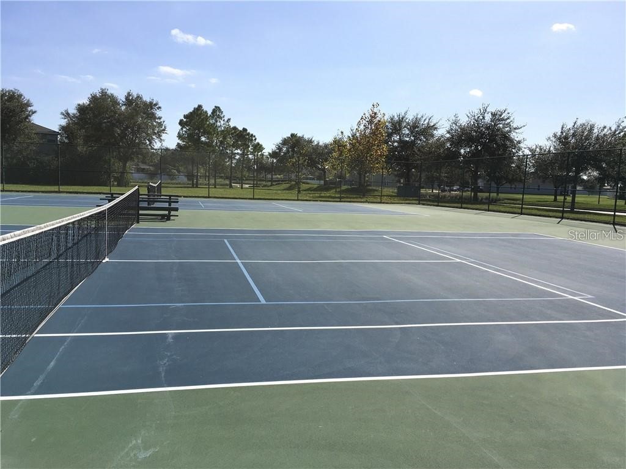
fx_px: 524
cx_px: 313
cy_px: 234
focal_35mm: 29
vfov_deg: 48.2
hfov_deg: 61.7
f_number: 2.2
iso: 25
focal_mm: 4.15
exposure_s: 1/2331
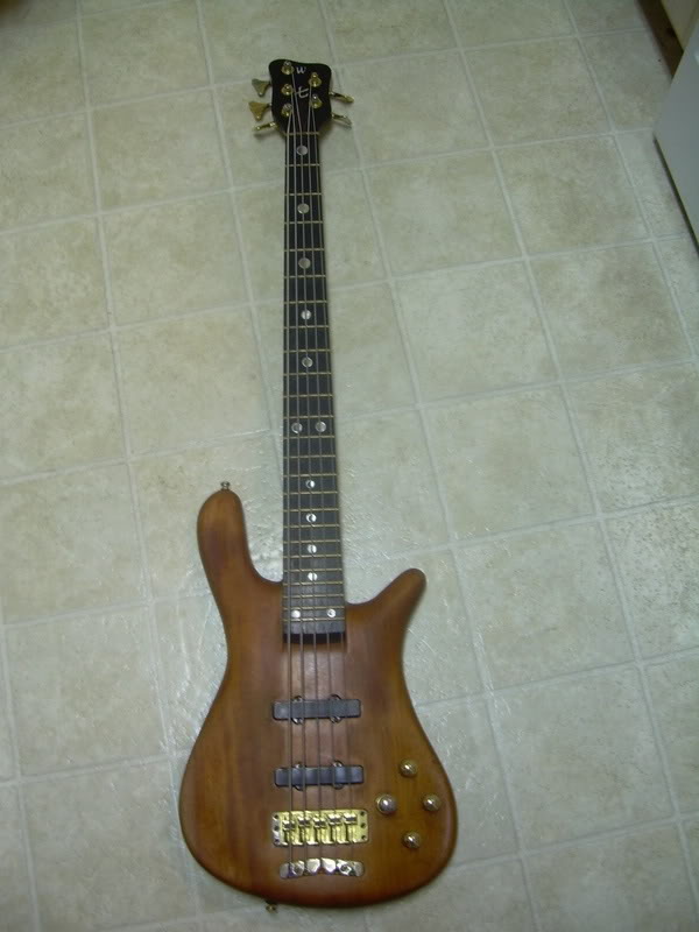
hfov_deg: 37.7
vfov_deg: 49.0
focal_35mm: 38
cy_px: 466
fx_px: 1023
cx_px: 350
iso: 50
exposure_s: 1/9.5
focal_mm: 6.3
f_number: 2.8
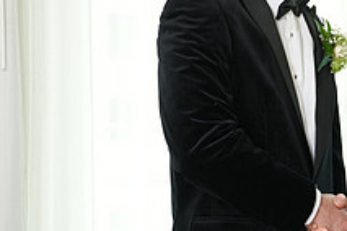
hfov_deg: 15.4
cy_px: 94
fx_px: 1234
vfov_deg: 10.7
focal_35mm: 128
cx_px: 414
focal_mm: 47
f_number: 4
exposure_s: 1/200
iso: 1250
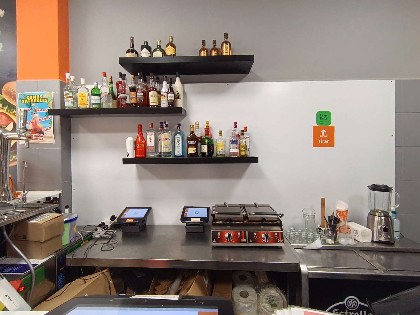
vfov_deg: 74.7
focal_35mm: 17
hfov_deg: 91.0
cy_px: 158
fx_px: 206
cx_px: 210
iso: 588
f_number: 2.2
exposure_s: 1/50
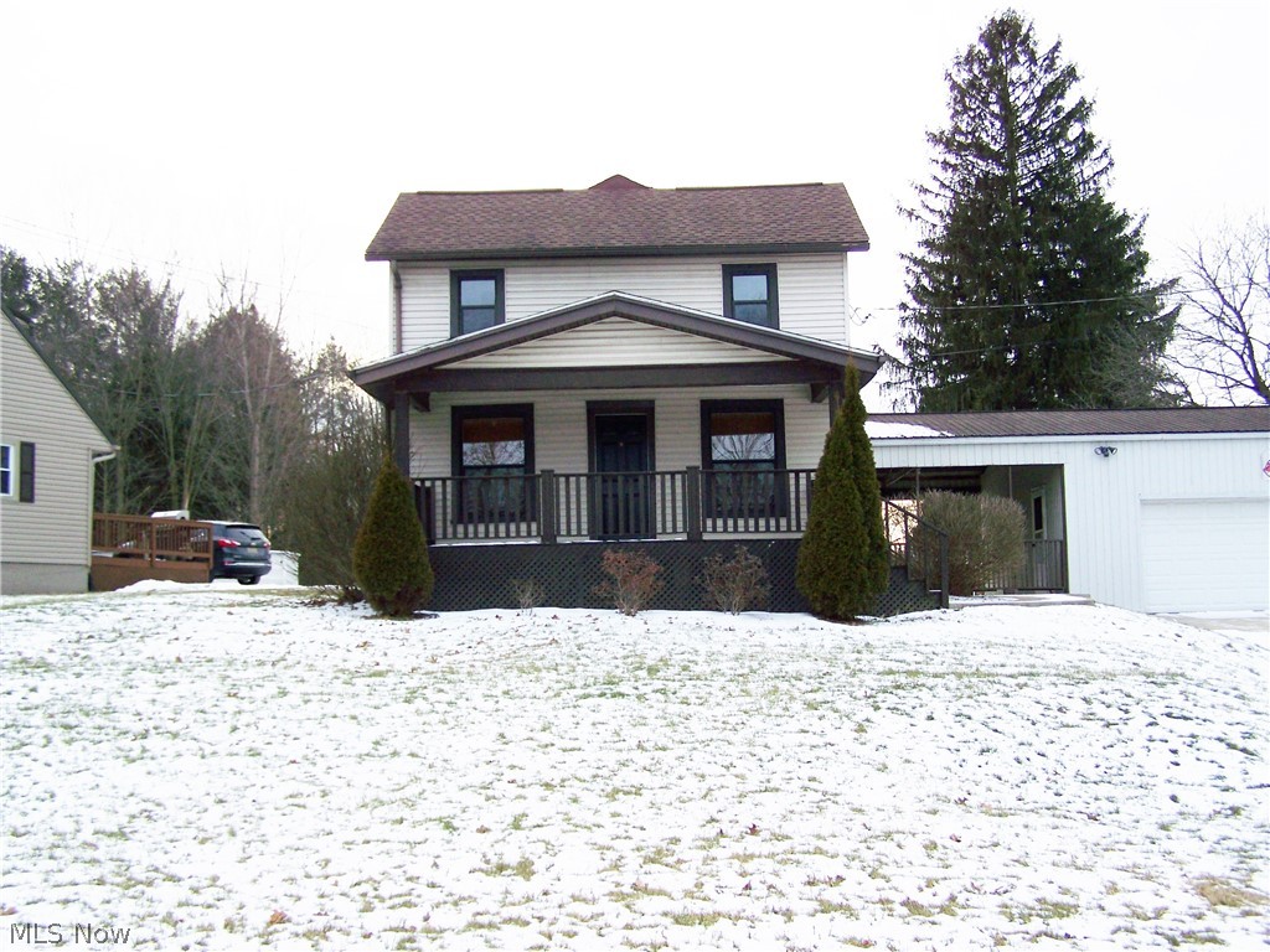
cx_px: 635
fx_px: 1394
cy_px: 476
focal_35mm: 38
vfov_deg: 37.7
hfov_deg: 49.0
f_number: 2.8
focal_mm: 6.3
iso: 64
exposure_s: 1/250
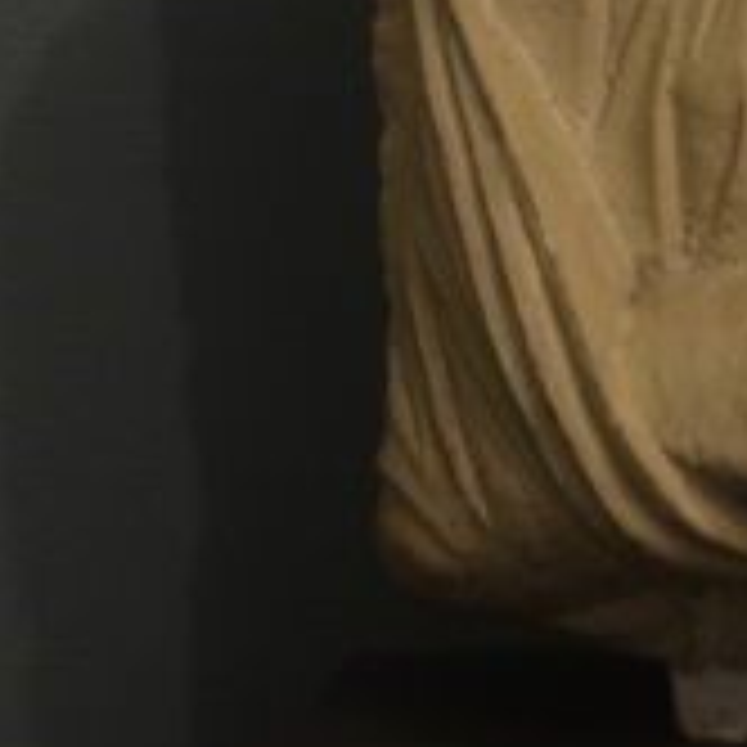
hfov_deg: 10.8
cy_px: -284
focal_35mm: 158
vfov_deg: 10.8
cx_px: 972
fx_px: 3850
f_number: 4
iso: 1250
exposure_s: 1/8
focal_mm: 31
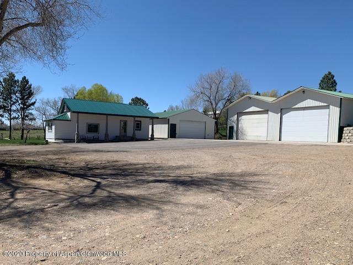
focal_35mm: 26
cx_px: 176
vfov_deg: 53.1
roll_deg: -1.8
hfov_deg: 67.3
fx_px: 265
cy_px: 132
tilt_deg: -3.9
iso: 25
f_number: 1.8
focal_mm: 4.25
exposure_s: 1/2755
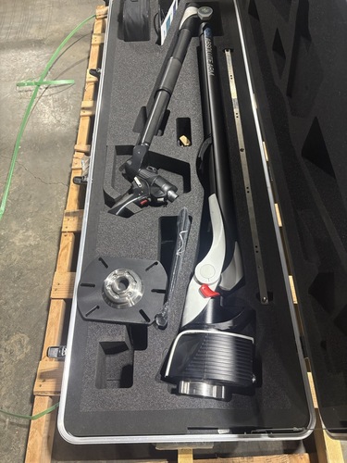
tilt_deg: -59.9
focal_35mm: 26
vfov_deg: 67.3
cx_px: 174
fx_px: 348
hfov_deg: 53.1
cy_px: 232
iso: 320
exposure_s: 1/60
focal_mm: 5.96
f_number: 1.6
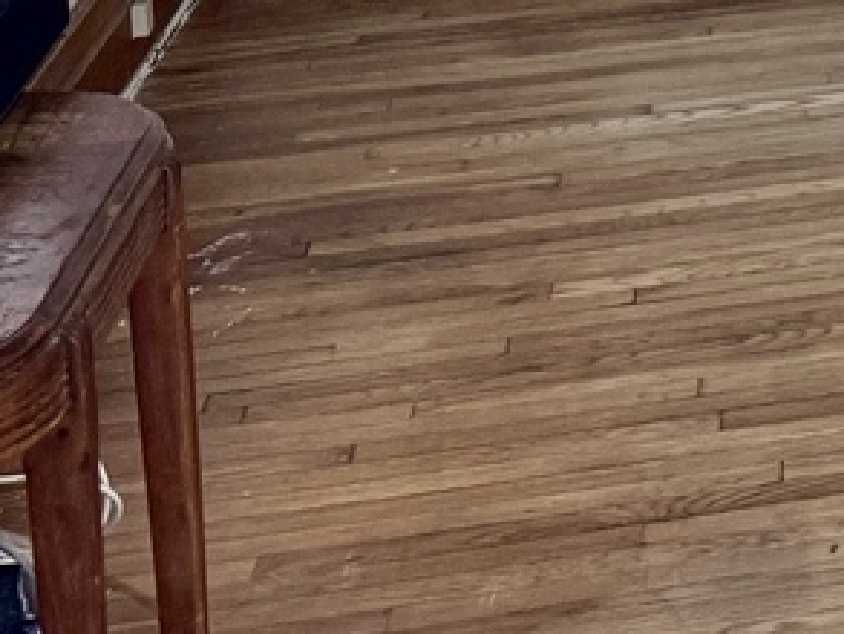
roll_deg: -0.5
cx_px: 1970
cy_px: -657
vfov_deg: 11.3
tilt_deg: -5.7
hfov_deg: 13.0
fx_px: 2878
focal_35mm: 118
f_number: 1.78
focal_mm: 6.76
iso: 200
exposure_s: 1/60
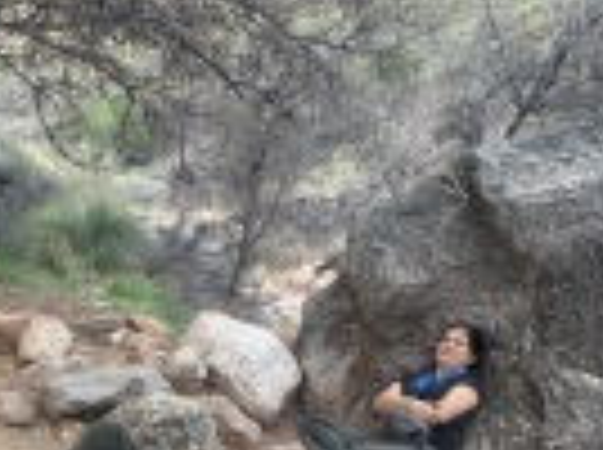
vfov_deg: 20.3
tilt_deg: -5.4
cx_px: 112
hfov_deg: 26.9
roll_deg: +1.1
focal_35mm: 71
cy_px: 396
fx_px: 1235
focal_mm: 4.25
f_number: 1.8
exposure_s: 1/121
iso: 40
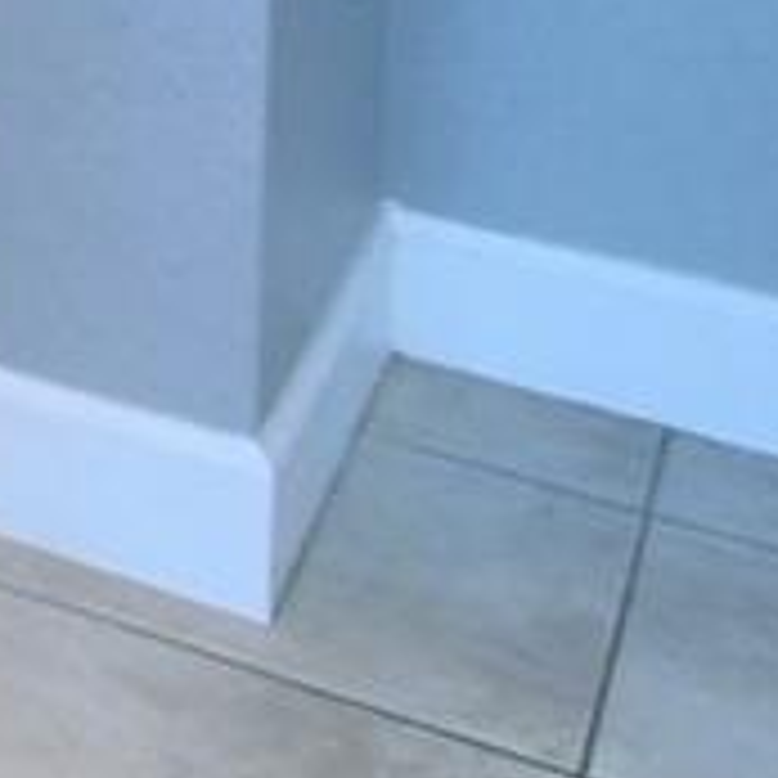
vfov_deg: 11.7
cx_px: -2001
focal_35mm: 118
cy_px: -1174
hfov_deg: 9.1
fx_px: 3000
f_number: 4.5
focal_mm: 10
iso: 400
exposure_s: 1/80
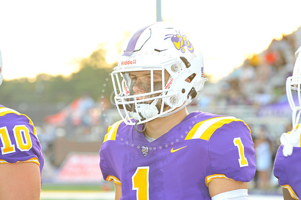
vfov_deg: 8.1
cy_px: 100
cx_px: 150
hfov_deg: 12.1
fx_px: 1421
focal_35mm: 170
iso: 500
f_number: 6.3
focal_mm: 170
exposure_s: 1/100
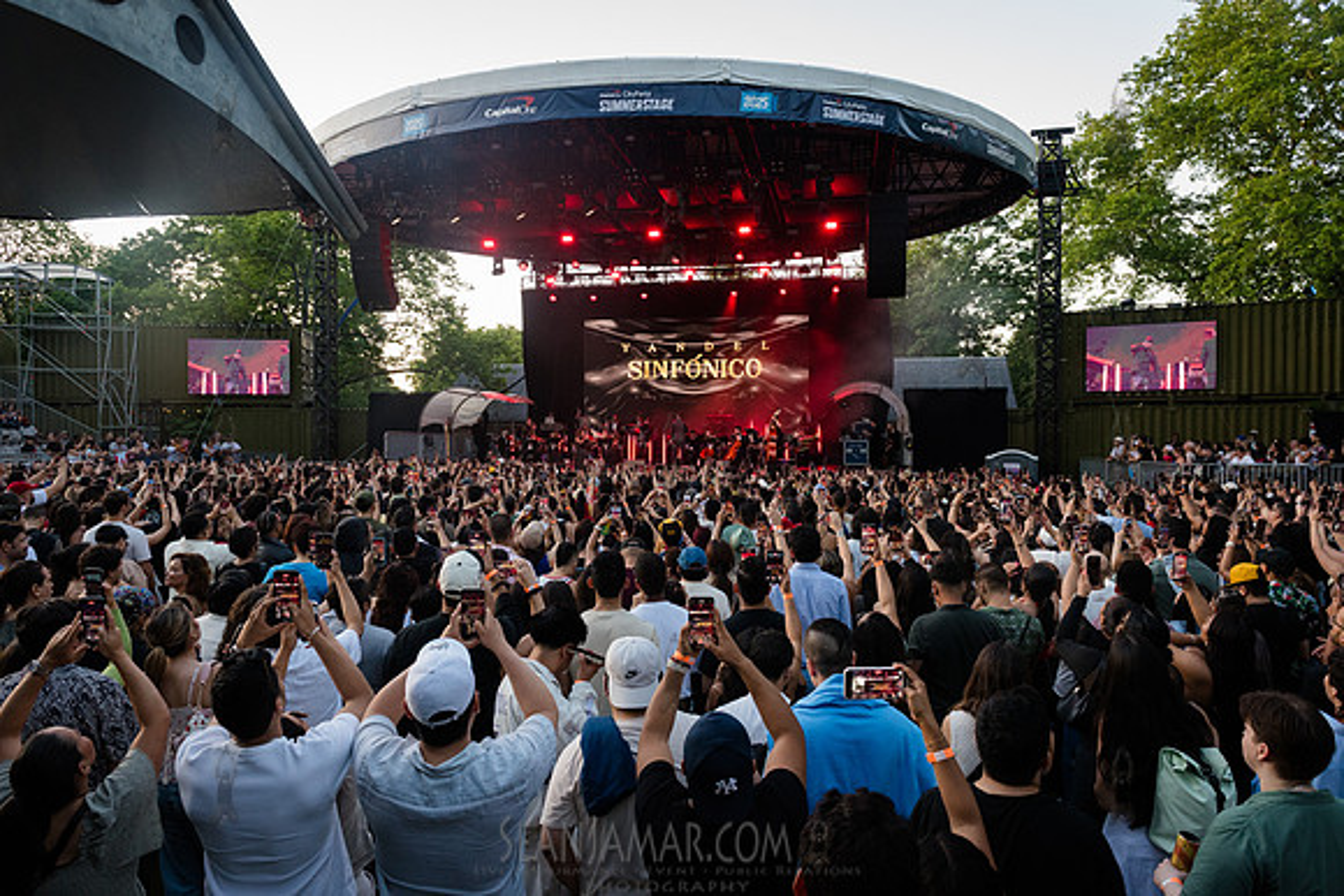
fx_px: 896
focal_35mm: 24
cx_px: 672
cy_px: 448
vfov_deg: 53.1
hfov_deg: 73.7
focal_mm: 24
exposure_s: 1/320
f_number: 5.6
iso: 2500
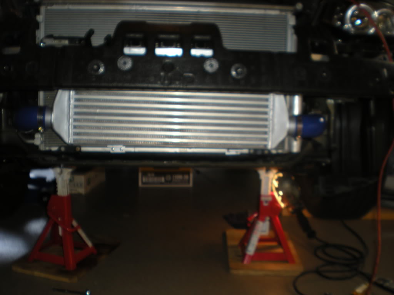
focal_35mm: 38
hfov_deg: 49.0
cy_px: 148
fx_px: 433
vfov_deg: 37.7
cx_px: 197
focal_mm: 6.3
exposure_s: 1/60
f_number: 3.1
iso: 64
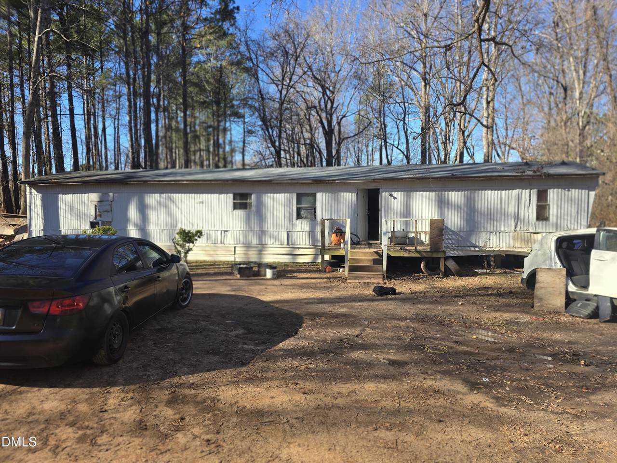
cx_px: 308
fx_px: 410
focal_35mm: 23
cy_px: 232
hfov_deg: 73.9
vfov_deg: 58.9
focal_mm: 6.3
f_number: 1.7
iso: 12
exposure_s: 1/276
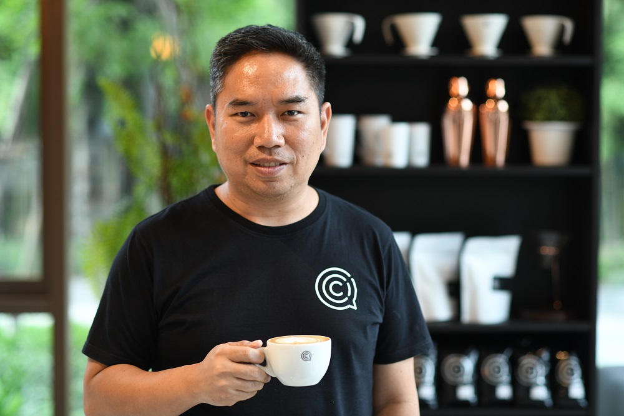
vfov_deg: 16.1
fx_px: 1473
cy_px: 208
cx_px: 312
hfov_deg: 23.9
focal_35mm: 85
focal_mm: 85
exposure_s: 1/200
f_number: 2.8
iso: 640
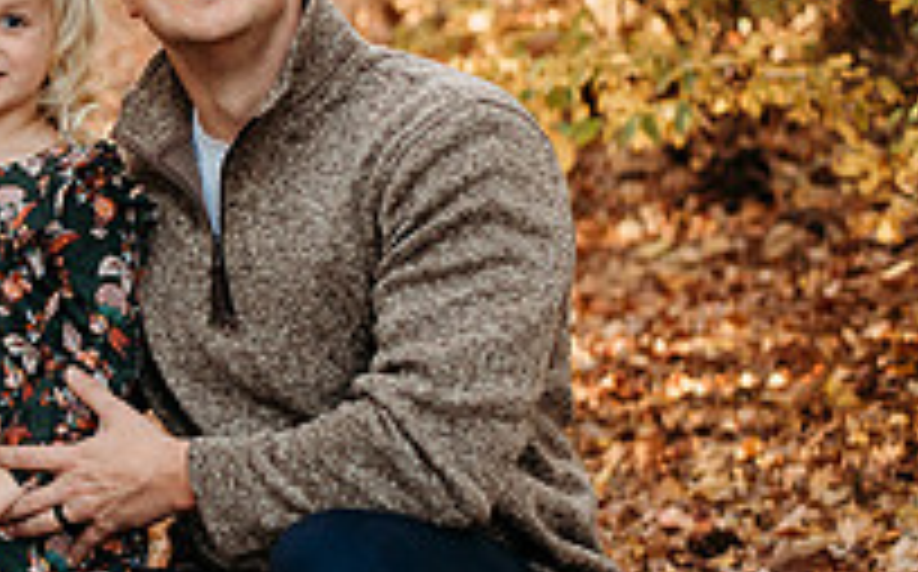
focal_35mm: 145
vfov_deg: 9.0
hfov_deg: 13.8
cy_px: 268
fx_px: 3624
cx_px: -306
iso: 800
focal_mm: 50
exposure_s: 1/160
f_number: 2.8
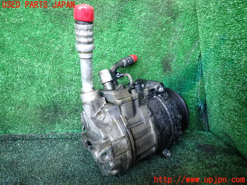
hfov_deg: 69.4
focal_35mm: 25
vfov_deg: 54.9
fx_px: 178
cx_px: 124
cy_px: 92
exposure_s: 1/30
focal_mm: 4.5
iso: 200
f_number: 2
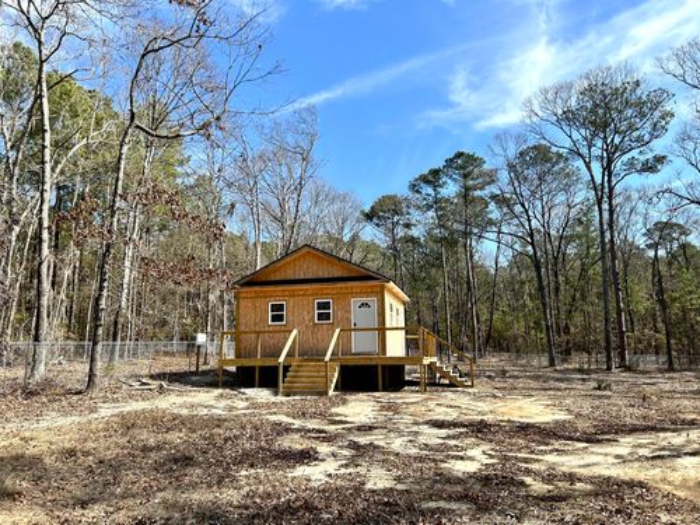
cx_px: 350
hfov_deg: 67.3
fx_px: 526
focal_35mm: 26
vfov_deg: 53.1
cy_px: 262
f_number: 1.5
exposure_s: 1/3165
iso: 50
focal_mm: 5.7
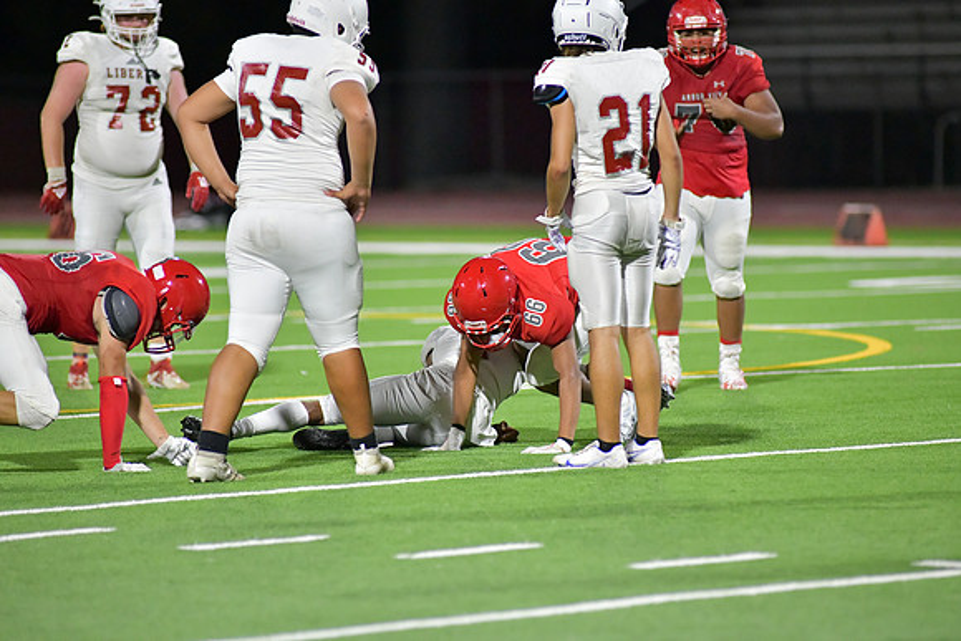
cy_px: 320
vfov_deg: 4.6
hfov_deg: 6.9
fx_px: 8010
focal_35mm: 300
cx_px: 480
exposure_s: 1/1250
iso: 9000
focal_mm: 300
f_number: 4
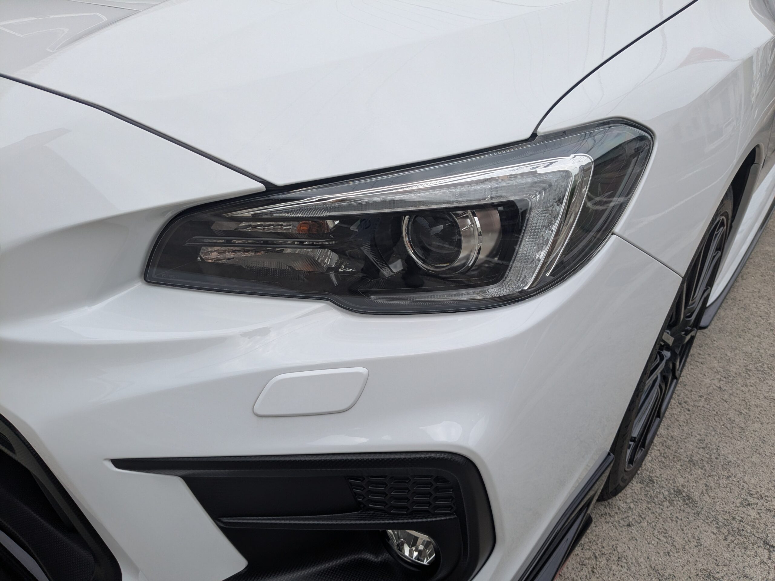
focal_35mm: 27
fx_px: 604
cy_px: 290
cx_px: 388
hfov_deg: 65.3
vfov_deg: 51.4
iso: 75
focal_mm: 4.38
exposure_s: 1/3344
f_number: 1.73
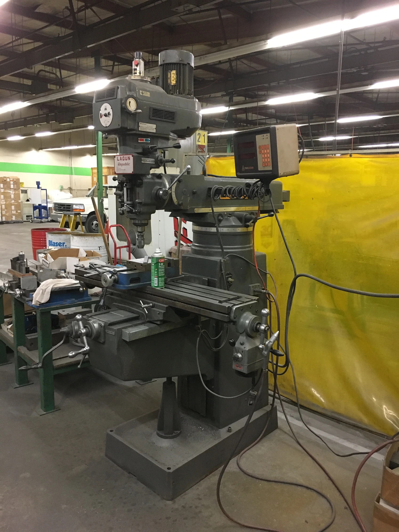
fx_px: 446
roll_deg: -0.4
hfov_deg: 48.2
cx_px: 200
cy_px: 266
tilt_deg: -8.1
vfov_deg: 61.7
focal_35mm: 29
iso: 200
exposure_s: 1/30
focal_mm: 4.15
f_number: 2.2
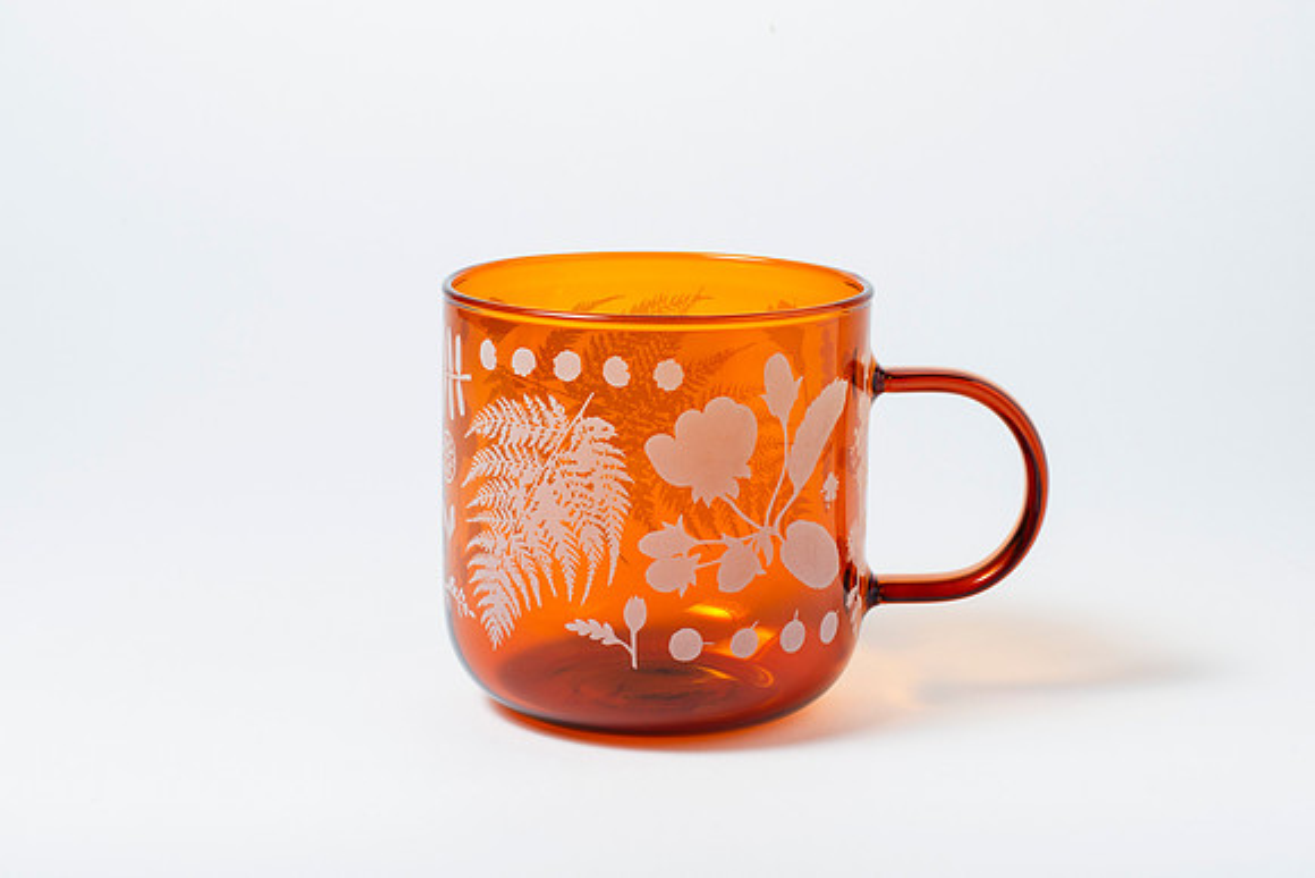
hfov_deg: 26.4
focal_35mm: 77
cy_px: 418
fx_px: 2803
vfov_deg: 17.8
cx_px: 656
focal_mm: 50
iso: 200
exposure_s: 1/250
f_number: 16
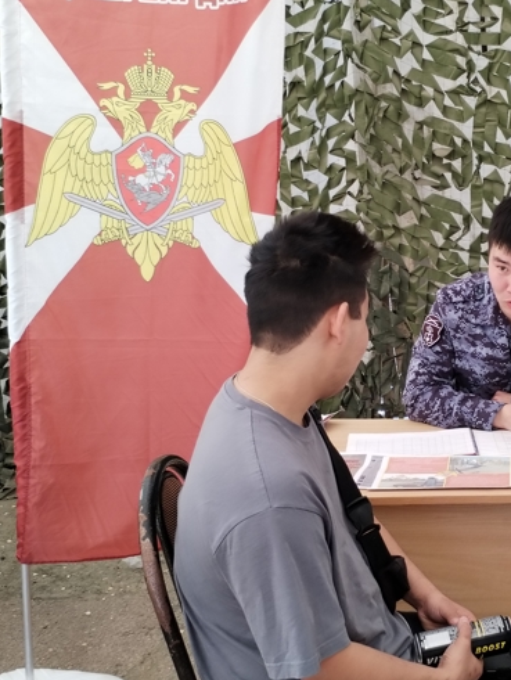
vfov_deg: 33.8
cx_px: 423
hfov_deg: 25.2
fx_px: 1120
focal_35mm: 57
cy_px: 345
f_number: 1.8
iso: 101
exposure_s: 1/100
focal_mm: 4.75
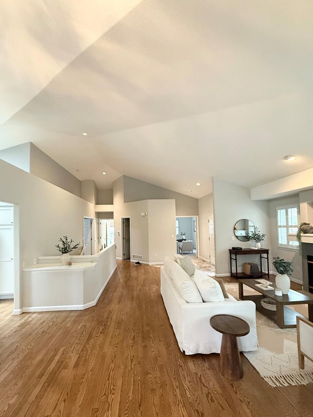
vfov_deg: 98.0
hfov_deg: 81.7
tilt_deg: +2.2
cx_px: 151
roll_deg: +0.4
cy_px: 222
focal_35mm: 15
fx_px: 181
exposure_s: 1/60
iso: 500
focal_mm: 2.22
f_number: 2.2
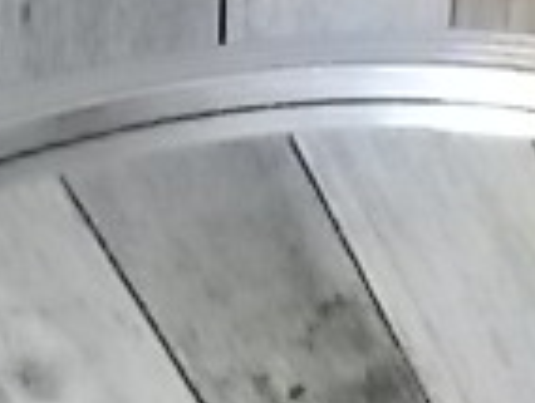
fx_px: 3065
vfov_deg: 7.5
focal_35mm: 198
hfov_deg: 10.0
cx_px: 151
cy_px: 358
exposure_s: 1/80
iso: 800
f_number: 4.2
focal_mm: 7.9
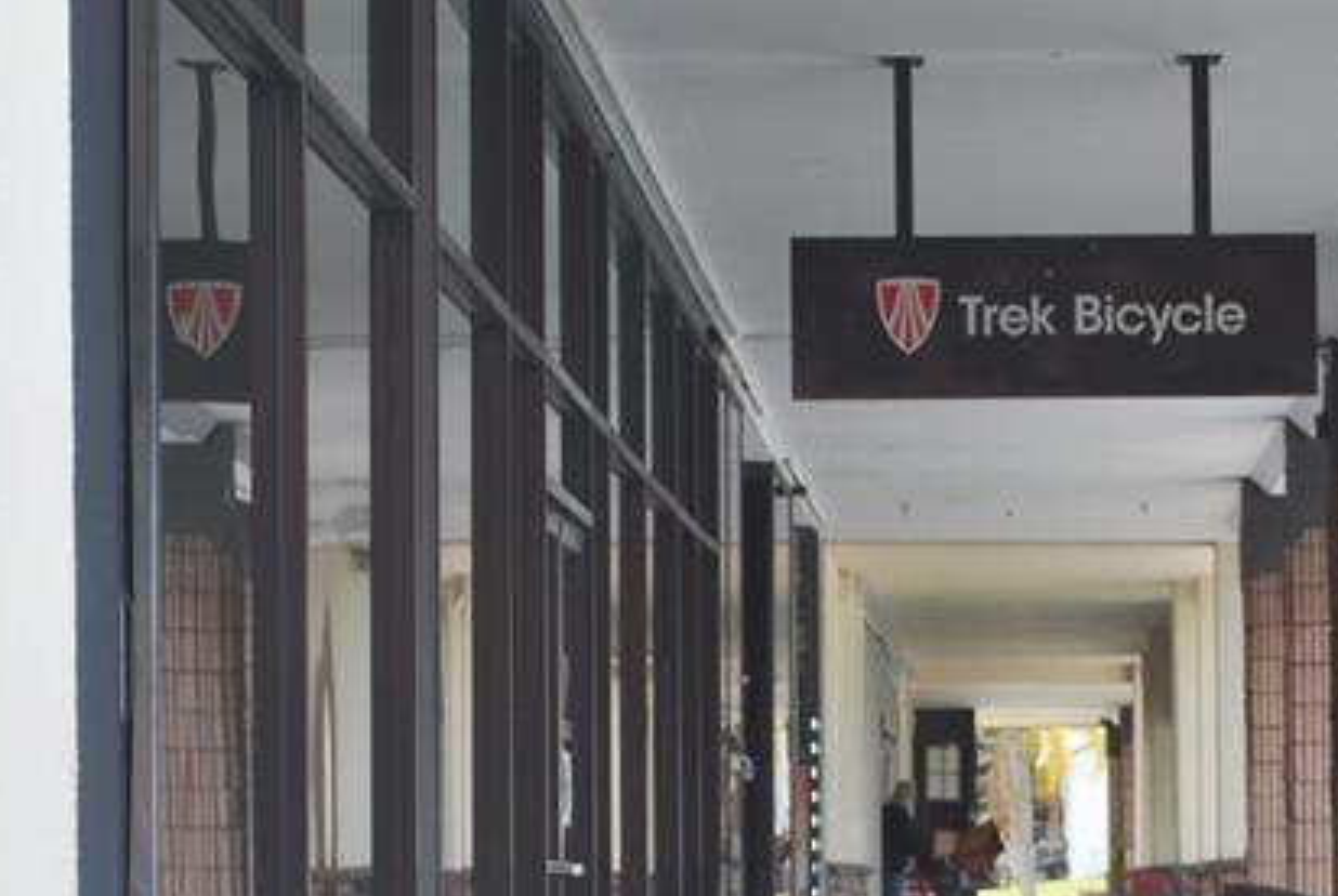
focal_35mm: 164
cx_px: 1153
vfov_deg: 8.4
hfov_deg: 12.4
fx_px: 6104
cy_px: 771
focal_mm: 44
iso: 100
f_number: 5.6
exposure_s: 1/125
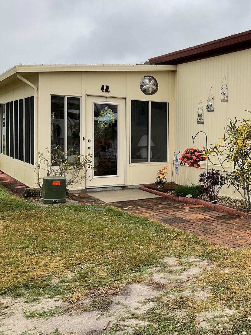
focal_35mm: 42
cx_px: 234
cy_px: 157
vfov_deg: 44.8
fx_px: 406
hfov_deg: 32.3
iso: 16
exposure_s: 1/556
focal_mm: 3
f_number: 1.8
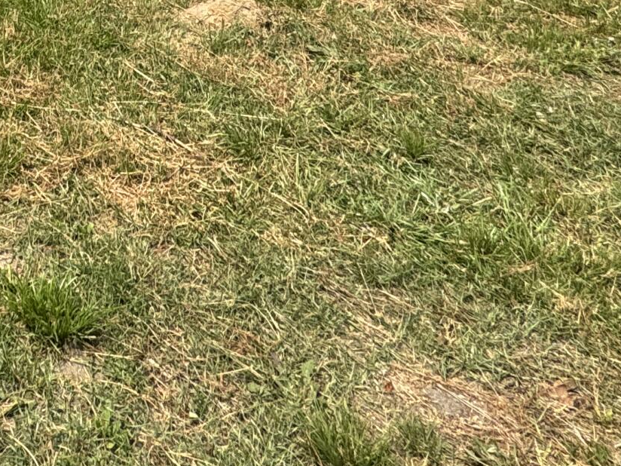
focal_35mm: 51
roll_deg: -2.8
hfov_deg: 29.9
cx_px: -187
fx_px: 915
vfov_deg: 21.8
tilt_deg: -1.0
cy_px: -299
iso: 50
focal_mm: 2.22
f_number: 2.2
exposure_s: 1/1672
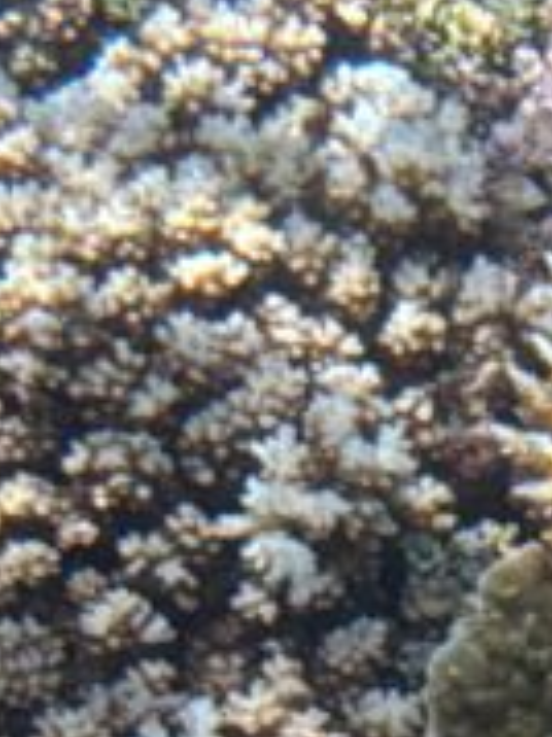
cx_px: 910
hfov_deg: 5.9
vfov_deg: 7.8
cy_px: 1151
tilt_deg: -45.2
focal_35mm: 250
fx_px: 5322
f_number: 1.78
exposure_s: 1/1524
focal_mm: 6.76
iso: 64
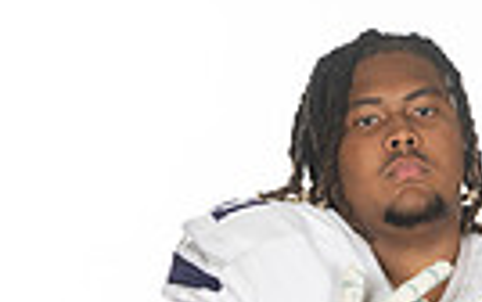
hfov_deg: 10.9
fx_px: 2524
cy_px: 744
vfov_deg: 6.5
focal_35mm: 192
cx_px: 370
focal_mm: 56
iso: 800
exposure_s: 1/320
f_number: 7.1
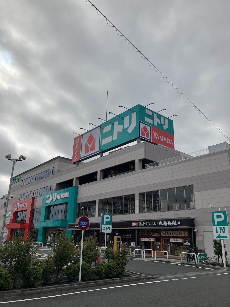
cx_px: 115
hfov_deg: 49.8
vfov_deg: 63.4
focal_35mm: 28
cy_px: 154
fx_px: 248
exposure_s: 1/4878
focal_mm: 3.99
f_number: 1.8
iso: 32
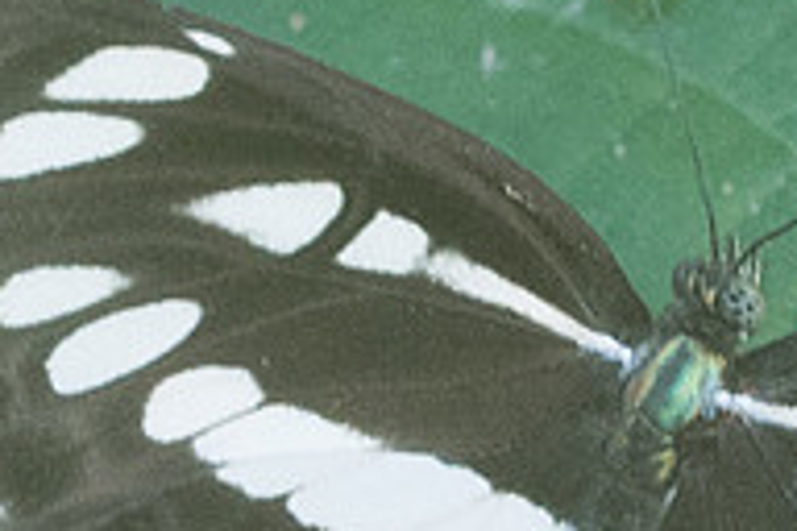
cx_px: 682
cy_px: 669
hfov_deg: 0.8
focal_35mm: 2531
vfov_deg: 0.5
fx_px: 56029
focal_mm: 150
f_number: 5.6
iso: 800
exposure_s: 1/320
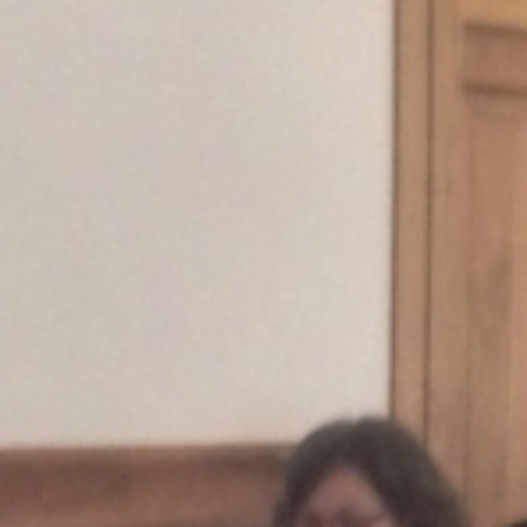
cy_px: 719
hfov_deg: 6.9
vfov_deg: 6.9
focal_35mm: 252
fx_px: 4340
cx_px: 516
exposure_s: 1/20
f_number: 2.4
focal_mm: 4.12
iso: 64
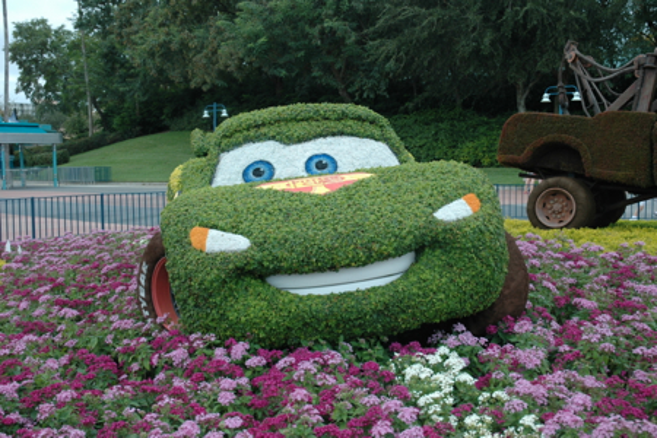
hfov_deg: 42.3
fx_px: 849
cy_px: 219
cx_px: 328
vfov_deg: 28.9
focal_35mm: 46
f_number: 7.1
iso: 200
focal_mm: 31
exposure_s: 1/200
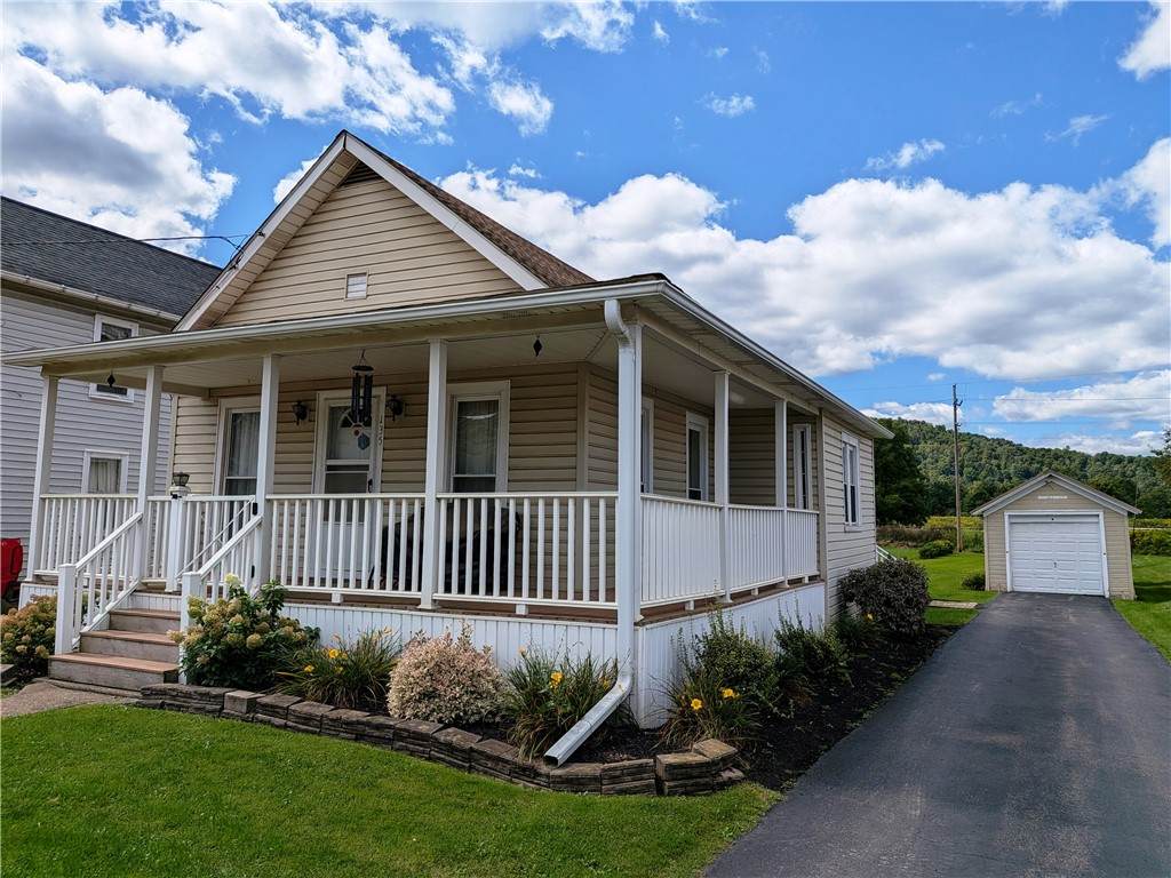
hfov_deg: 71.6
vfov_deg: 56.8
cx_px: 586
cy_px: 439
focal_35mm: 24
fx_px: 812
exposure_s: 1/3125
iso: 31
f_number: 1.7
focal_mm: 4.53
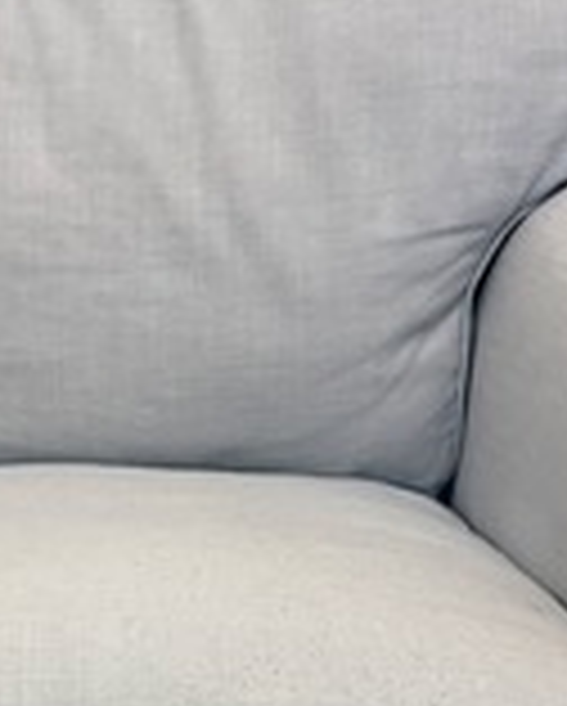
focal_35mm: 68
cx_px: 79
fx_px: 1424
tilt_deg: -21.8
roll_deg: -1.3
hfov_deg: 22.1
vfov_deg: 26.6
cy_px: 677
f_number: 1.78
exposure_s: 1/60
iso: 400
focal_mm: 6.76
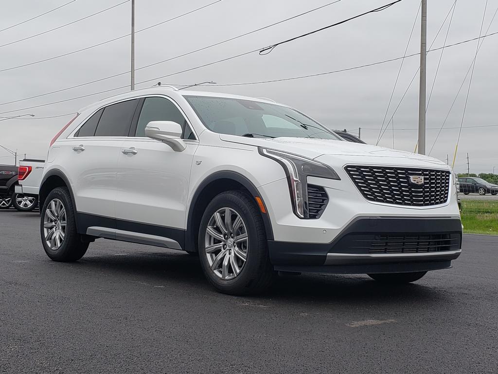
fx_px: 374
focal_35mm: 26
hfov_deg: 67.3
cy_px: 187
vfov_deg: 53.1
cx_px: 249
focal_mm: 4.3
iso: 50
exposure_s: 1/396
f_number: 2.4
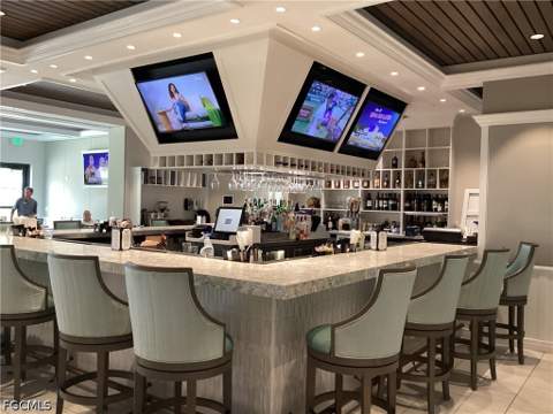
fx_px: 495
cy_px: 207
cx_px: 276
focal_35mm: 31
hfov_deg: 58.4
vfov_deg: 45.4
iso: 250
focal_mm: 3.3
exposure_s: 1/60
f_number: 2.4
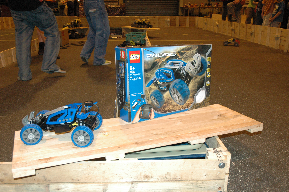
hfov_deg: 53.2
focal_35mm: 36
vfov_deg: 36.8
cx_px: 144
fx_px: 289
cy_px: 96
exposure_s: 1/60
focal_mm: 24
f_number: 4.5
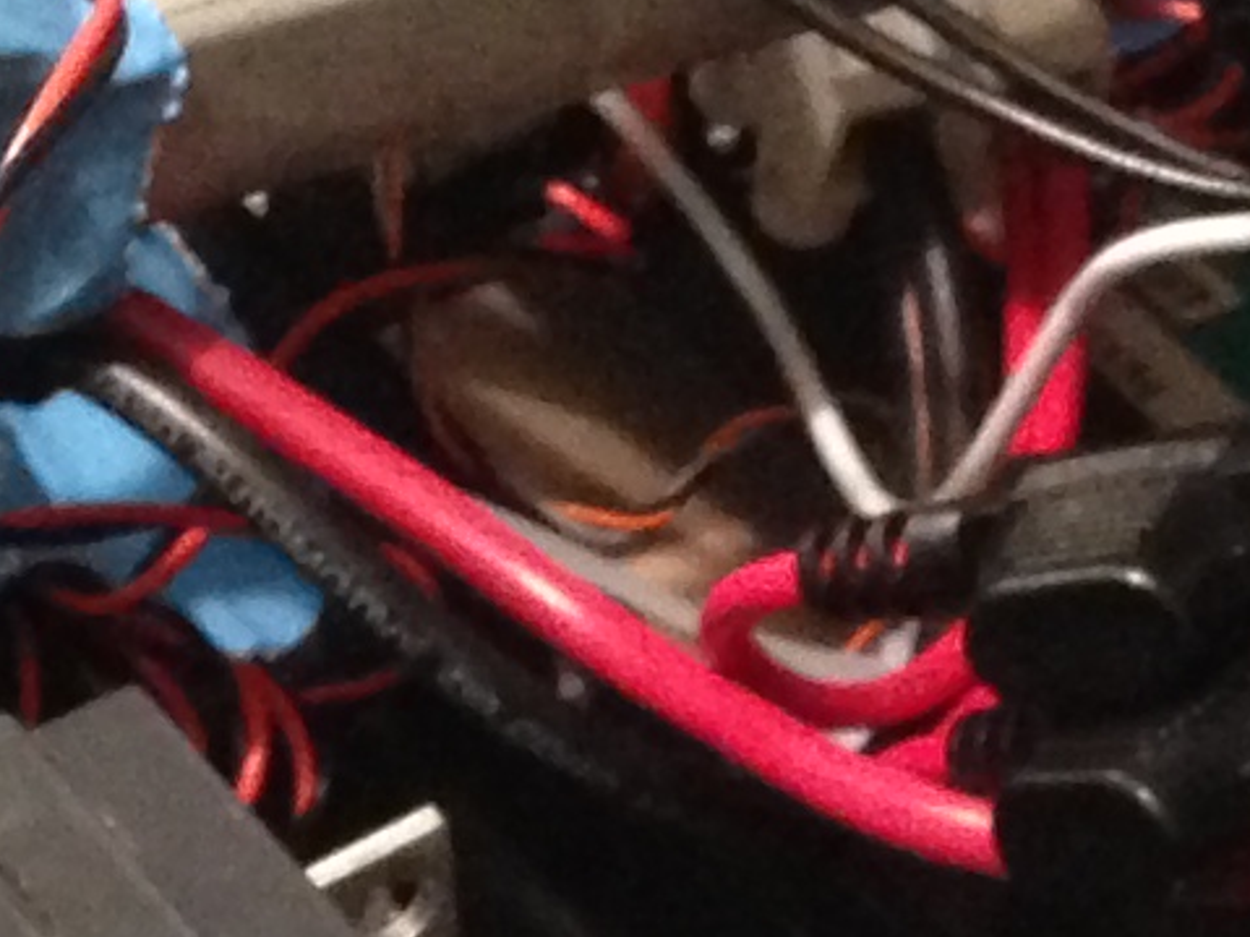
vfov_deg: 6.4
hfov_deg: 8.8
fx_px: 8123
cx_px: 971
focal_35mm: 225
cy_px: 1733
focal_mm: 4.12
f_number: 2.4
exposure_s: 1/15
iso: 500
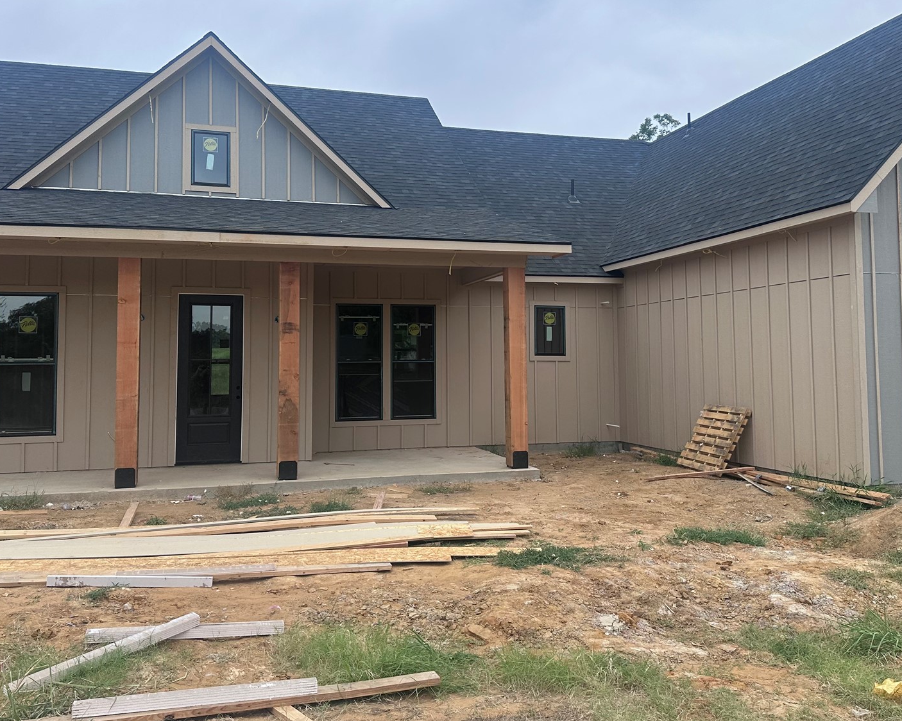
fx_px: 854
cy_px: 307
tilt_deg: +3.7
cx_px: 465
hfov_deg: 55.7
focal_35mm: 32
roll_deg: +0.3
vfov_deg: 45.6
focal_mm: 6.86
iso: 80
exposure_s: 1/1845
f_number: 1.78
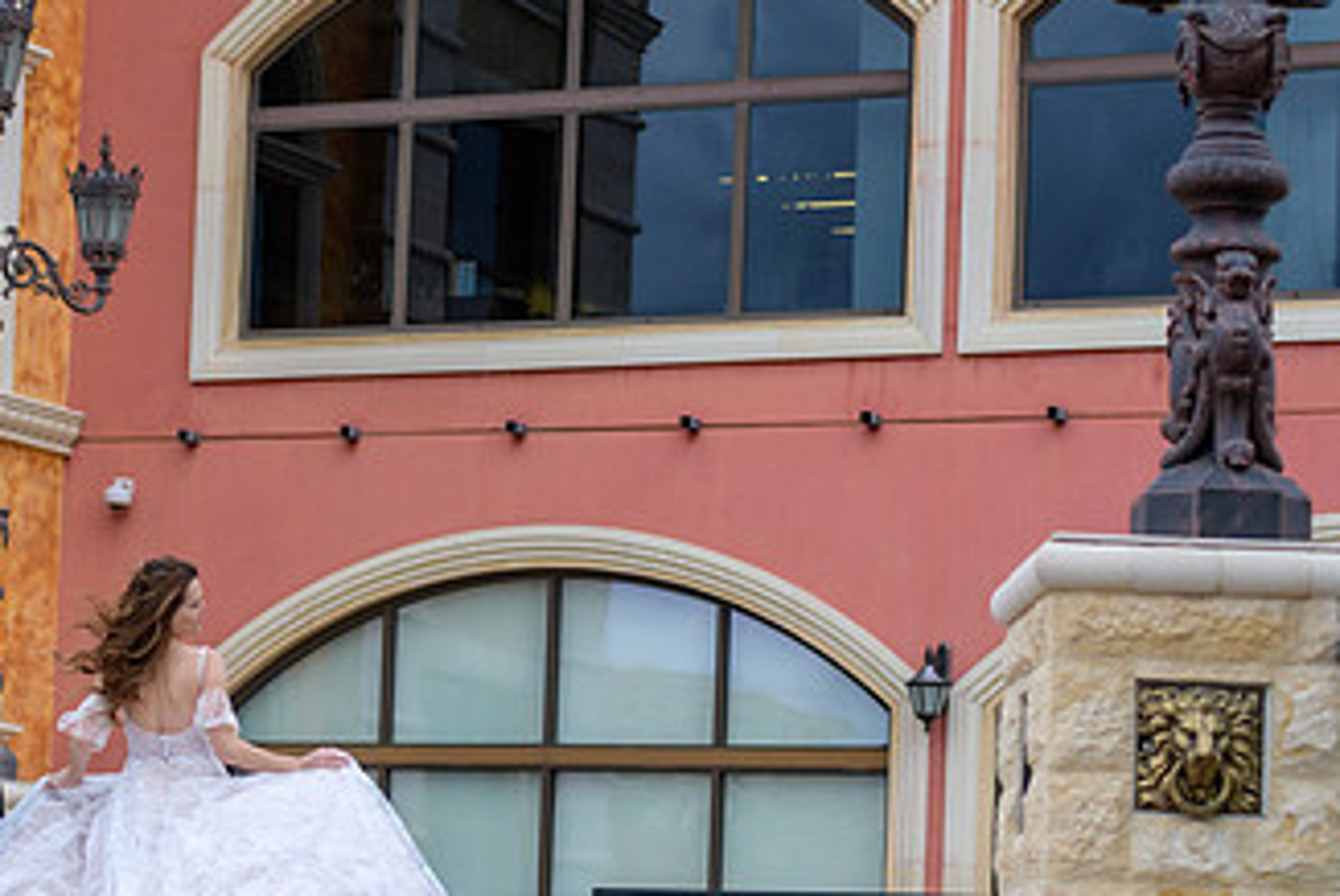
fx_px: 4769
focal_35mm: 128
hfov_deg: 15.9
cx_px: 292
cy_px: 738
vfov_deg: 10.7
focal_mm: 72
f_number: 2.8
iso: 400
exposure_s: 1/3200
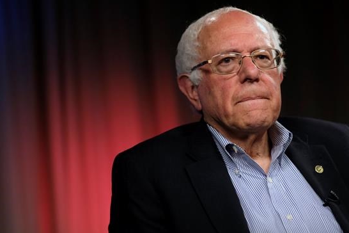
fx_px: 969
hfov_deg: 20.4
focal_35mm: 100
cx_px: 173
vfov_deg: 13.7
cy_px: 96
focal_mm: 56
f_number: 1.4
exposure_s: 1/1000
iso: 1600
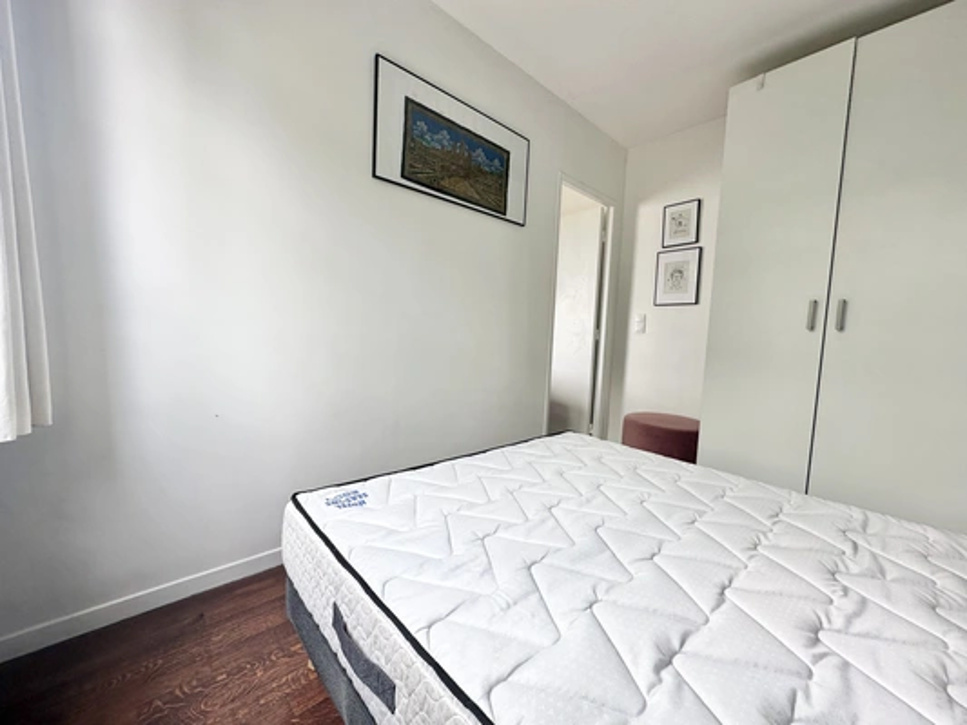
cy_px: 362
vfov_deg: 85.7
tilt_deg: -3.5
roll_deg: -2.4
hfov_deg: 102.1
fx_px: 391
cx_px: 484
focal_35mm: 14
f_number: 2.2
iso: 64
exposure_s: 1/99
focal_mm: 2.22
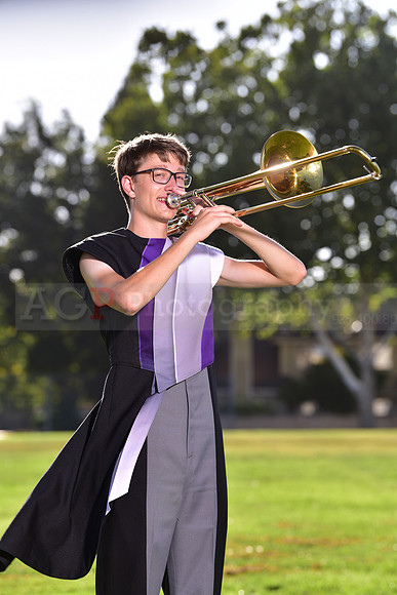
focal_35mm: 150
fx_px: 2480
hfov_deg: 9.2
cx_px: 198
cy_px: 298
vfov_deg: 13.7
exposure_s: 1/250
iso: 80
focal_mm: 150
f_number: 5
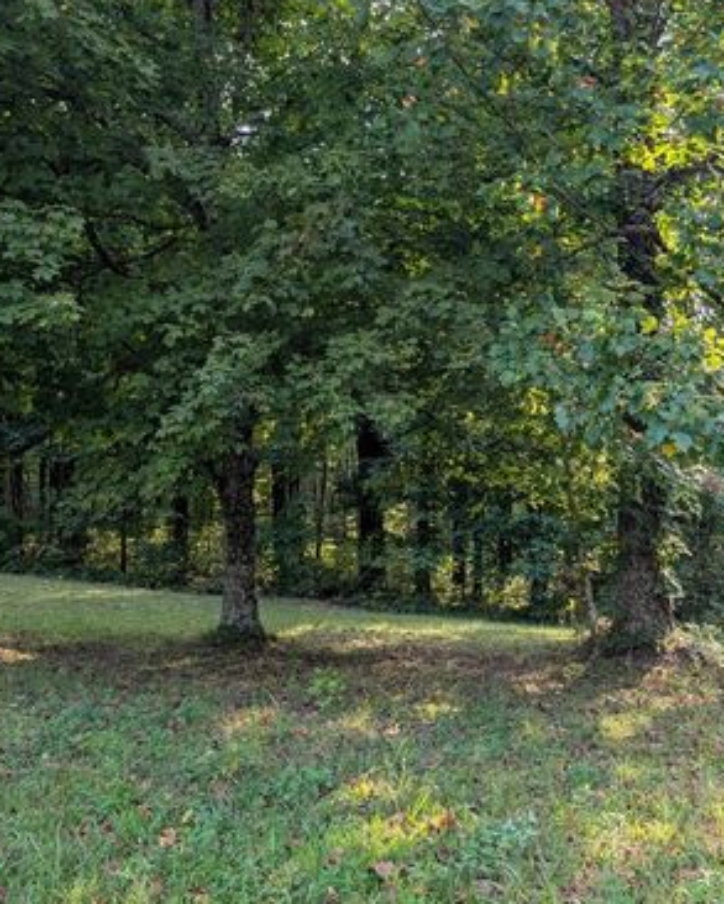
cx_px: 502
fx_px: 857
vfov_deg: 55.6
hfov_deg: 44.9
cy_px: 442
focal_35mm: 32
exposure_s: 1/892
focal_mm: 6.9
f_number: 1.68
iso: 20
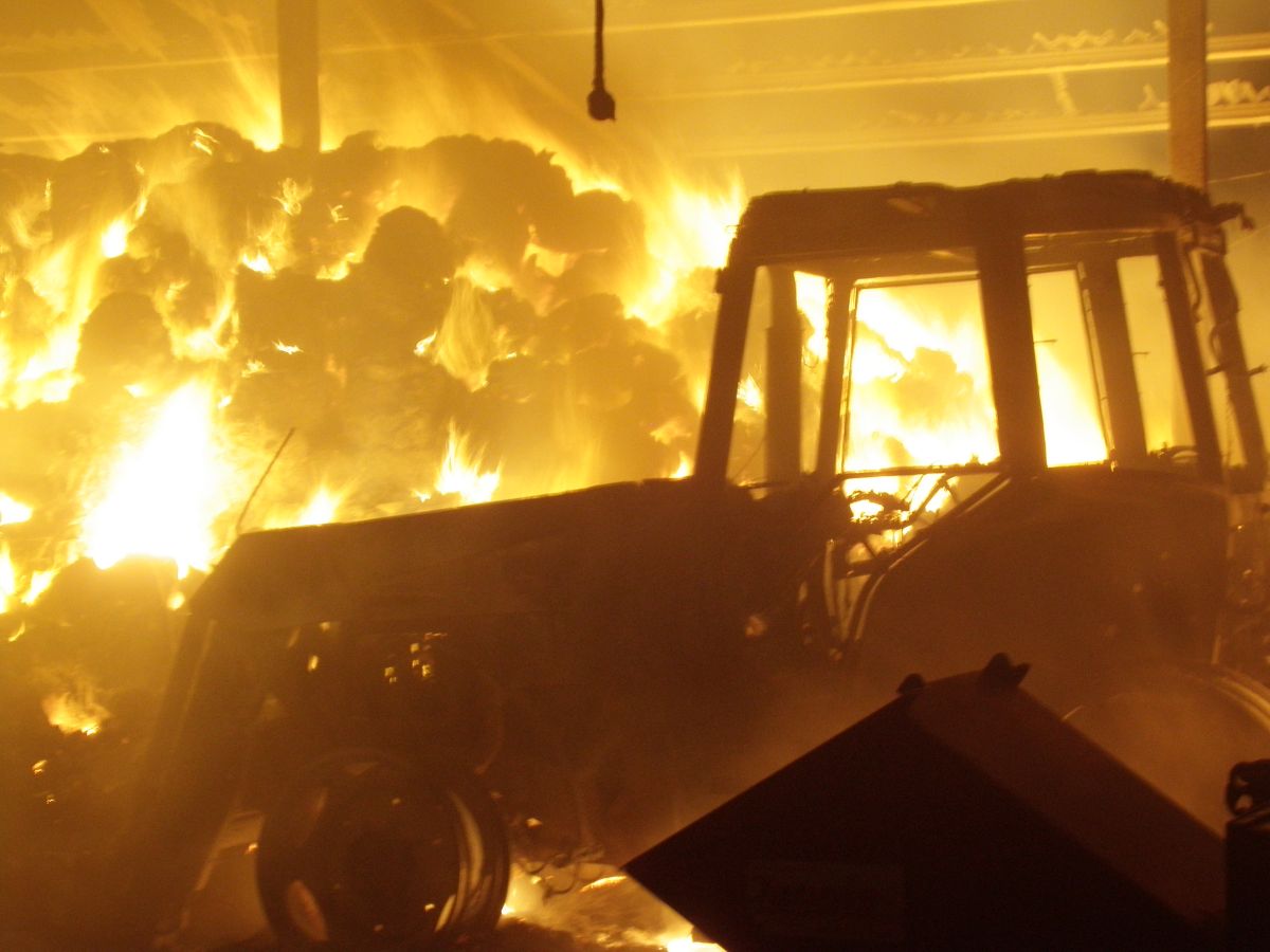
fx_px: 3008
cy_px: 476
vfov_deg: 18.0
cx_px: 635
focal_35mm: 82
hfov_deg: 23.8
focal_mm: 14.67
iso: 200
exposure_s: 1/5
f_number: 4.3
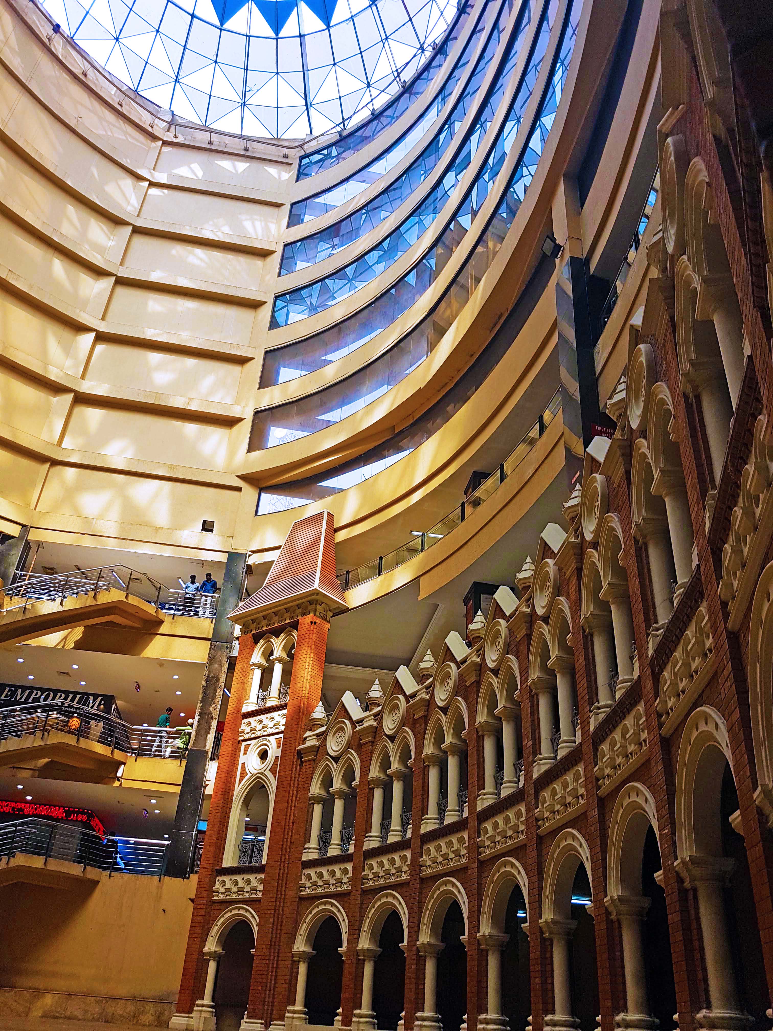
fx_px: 774
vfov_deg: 67.3
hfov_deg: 53.1
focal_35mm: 26
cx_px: 386
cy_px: 516
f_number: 1.7
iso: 40
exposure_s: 1/239
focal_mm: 4.2
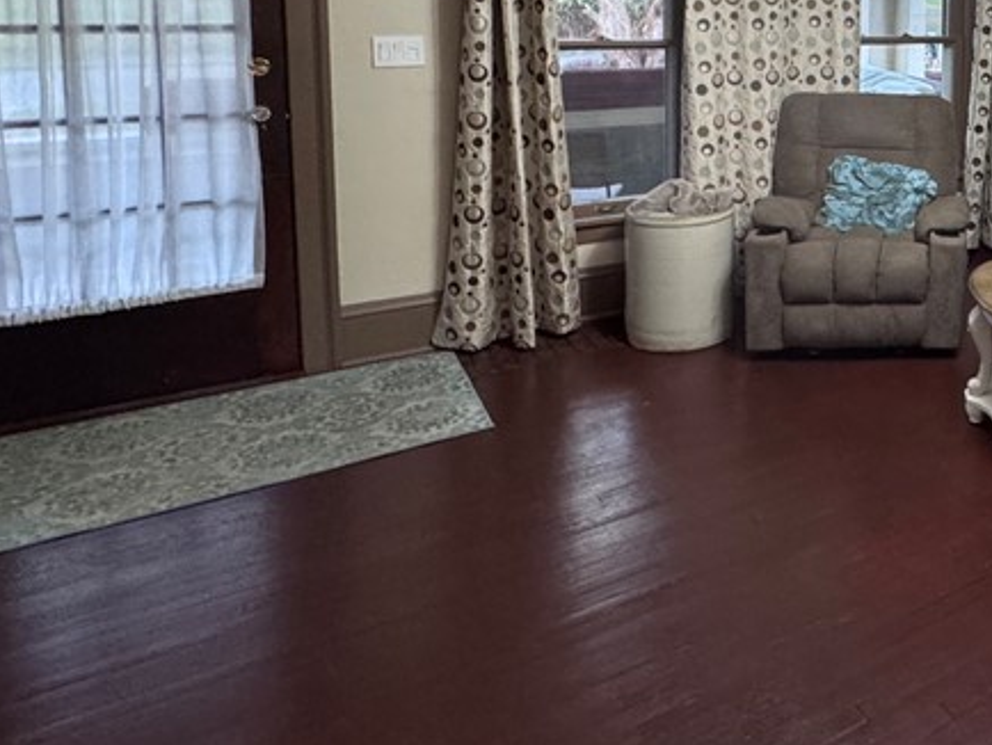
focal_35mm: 33
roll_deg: -2.5
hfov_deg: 44.2
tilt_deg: -7.2
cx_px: 1058
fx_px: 946
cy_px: 78
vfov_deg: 39.9
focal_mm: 2.22
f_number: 2.2
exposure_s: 1/60
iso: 500
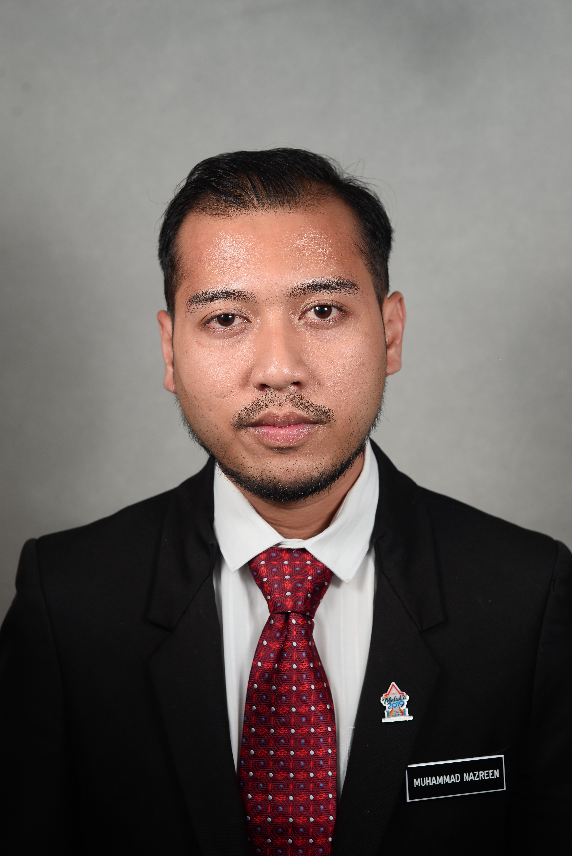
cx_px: 286
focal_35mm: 50
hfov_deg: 27.0
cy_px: 428
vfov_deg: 39.6
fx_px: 1190
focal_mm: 50
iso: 250
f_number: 6.3
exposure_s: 1/200
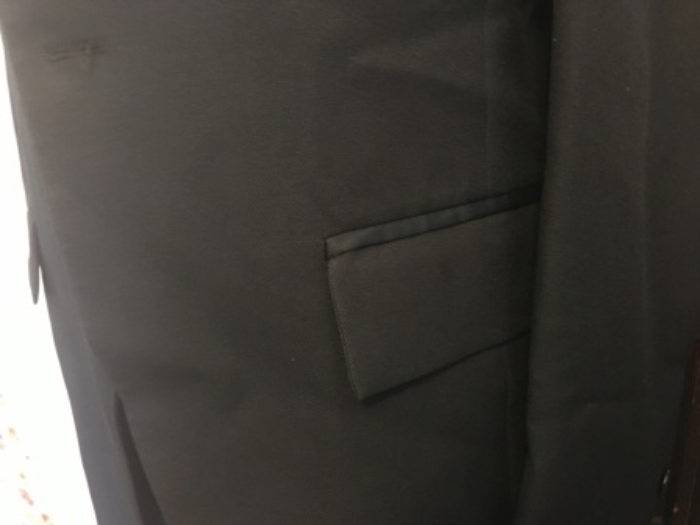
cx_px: 350
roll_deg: +6.0
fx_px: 586
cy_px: 262
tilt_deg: -22.8
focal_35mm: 29
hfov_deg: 61.7
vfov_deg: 48.2
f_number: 2.2
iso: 160
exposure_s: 1/4
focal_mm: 4.15
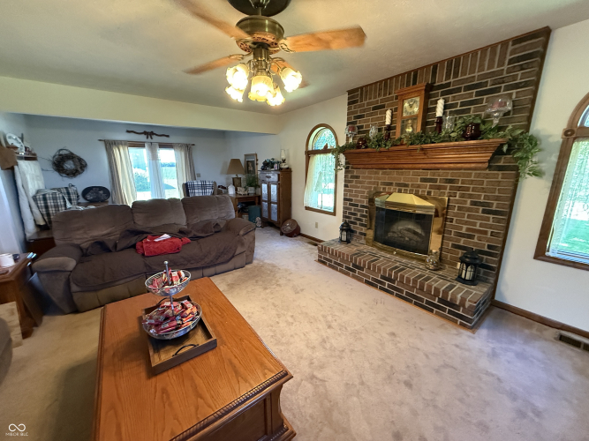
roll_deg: +0.6
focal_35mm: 14
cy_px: 220
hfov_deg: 102.1
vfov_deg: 85.7
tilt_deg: -12.5
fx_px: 238
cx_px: 294
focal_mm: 2.22
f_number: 2.2
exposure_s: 1/60
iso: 800
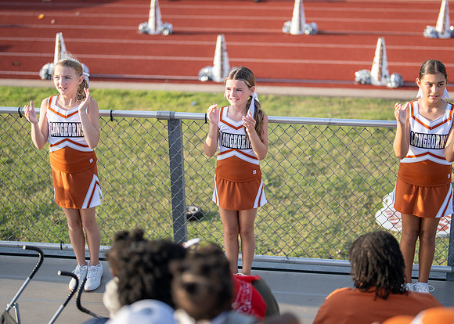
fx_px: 844
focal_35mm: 66
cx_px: 249
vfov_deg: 21.7
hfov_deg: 30.1
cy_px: 142
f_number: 1.2
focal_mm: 50
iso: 100
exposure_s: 1/3200
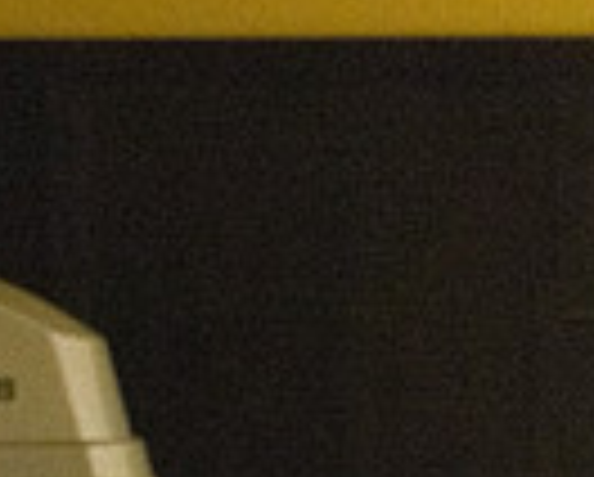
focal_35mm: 371
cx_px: 1278
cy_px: 250
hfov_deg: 5.1
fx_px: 6532
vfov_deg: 4.2
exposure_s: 1/1000
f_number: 4.5
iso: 10000
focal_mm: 90
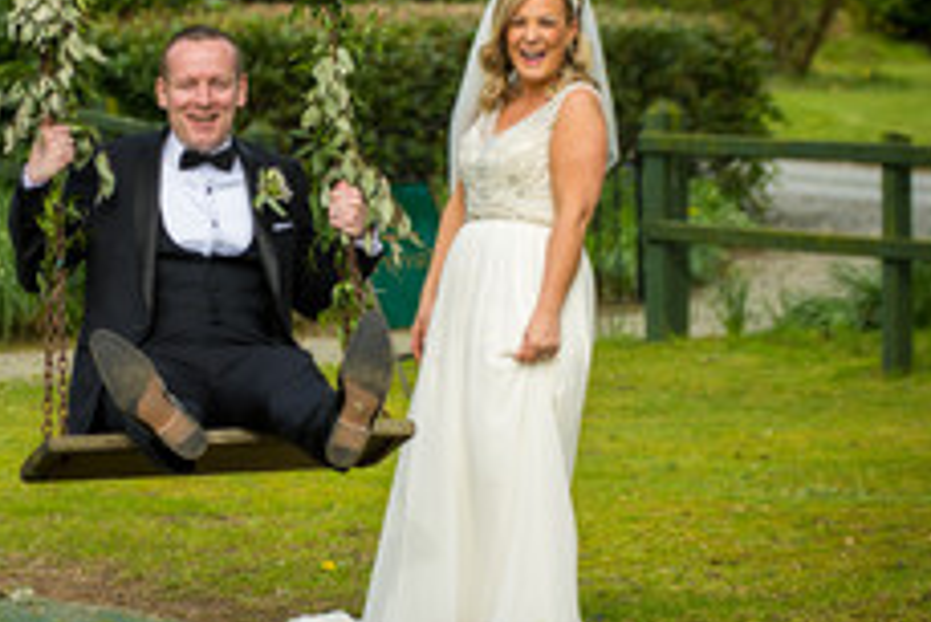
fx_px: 5382
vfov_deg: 6.6
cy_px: 342
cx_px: 240
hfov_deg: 9.9
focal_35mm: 208
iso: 160
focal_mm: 100
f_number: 2.8
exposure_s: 1/800
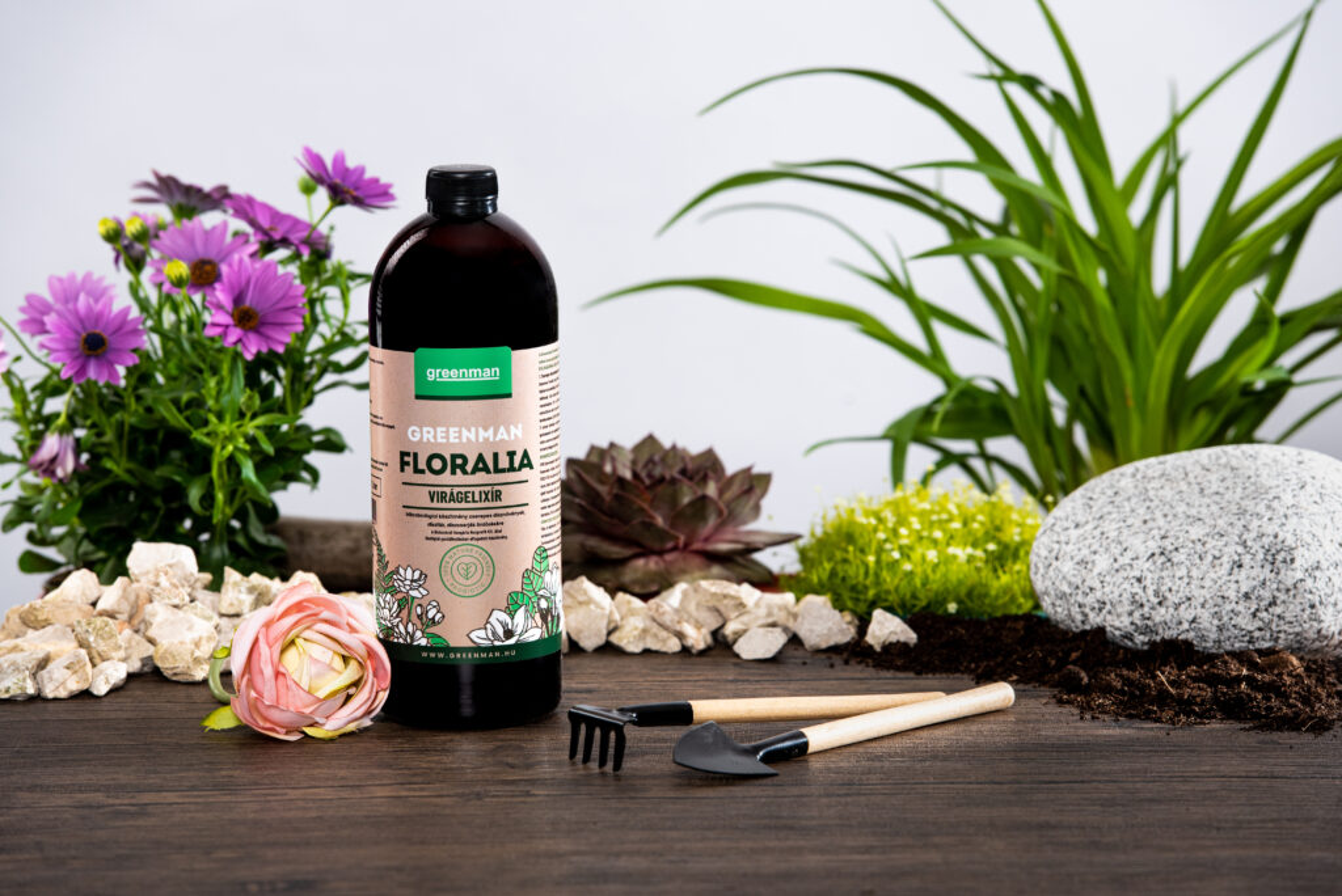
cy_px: 448
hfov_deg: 12.1
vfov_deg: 8.1
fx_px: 6341
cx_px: 671
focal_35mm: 170
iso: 250
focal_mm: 170
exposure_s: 1/125
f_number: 9
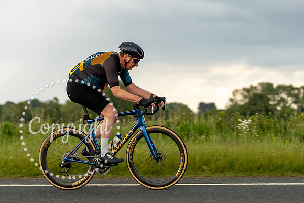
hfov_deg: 15.5
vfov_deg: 10.4
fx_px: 1116
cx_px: 126
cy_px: 73
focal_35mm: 132
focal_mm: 94
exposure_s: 1/500
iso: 250
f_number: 3.2
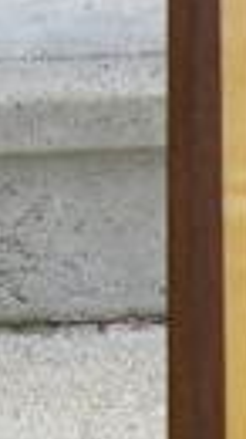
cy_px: 942
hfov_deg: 4.8
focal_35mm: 254
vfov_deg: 8.0
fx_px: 2949
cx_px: 263
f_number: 2.7
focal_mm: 6.2
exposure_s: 1/125
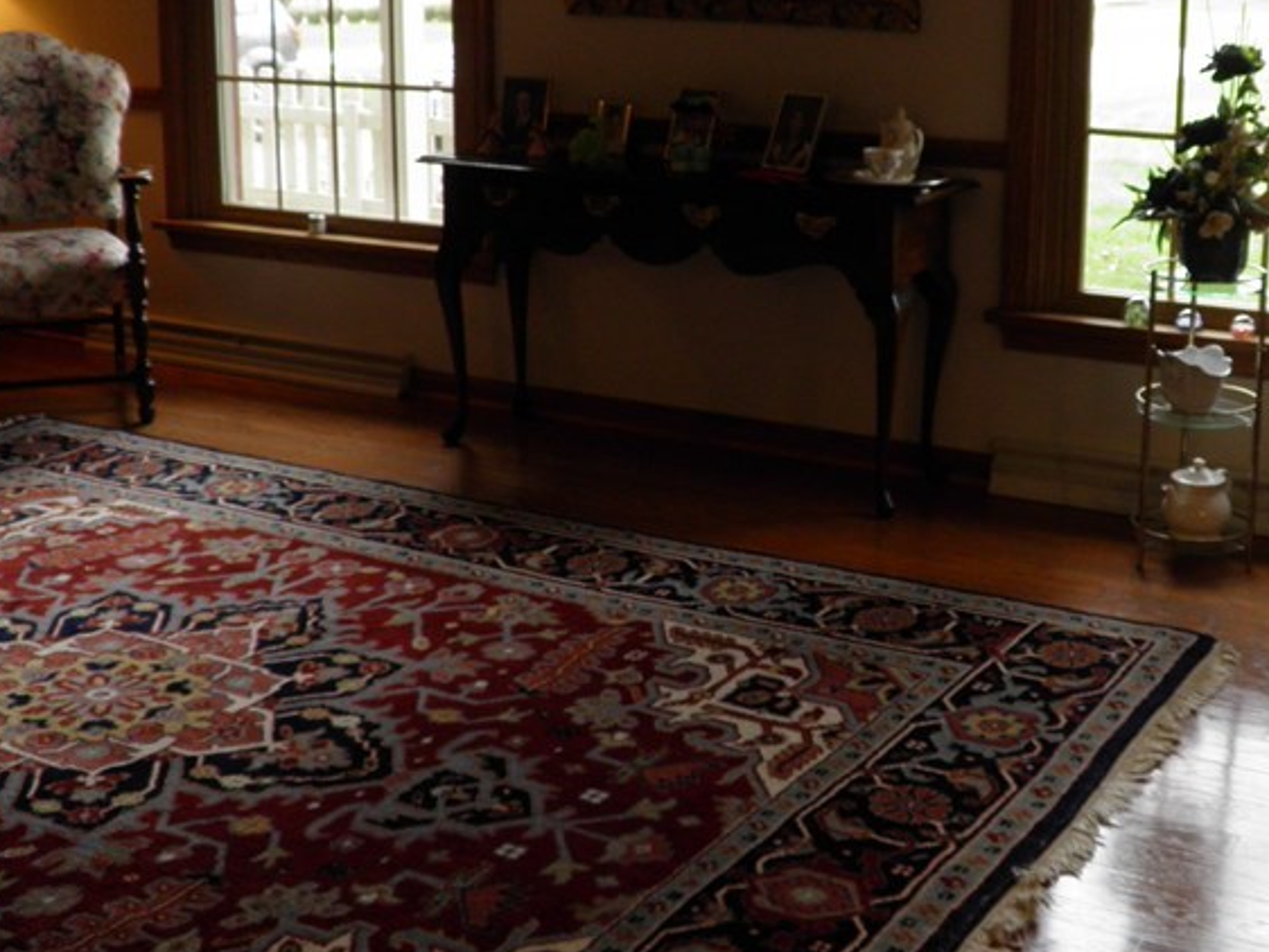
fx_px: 1870
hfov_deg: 37.2
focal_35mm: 51
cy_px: 307
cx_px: 799
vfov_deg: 28.4
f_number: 2.8
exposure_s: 1/30
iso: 100
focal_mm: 4.9
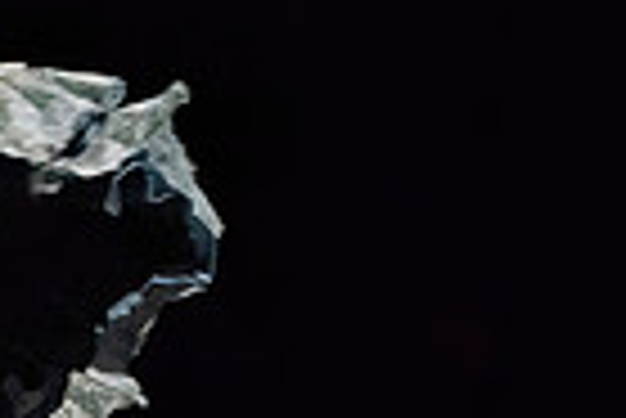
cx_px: -225
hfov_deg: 1.2
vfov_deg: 0.8
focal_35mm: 1736
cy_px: 42
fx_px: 30218
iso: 10000
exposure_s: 1/400
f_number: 8
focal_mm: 391
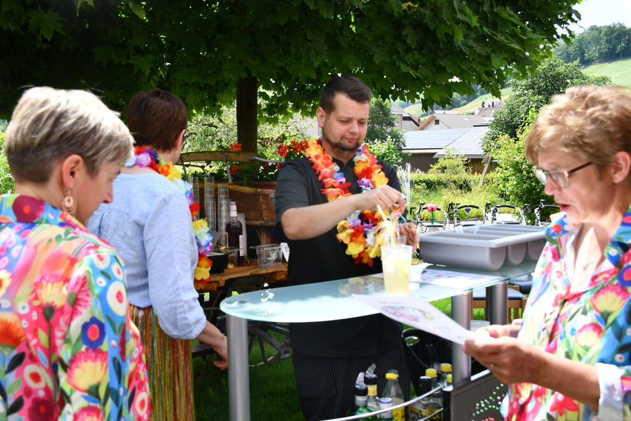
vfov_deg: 36.9
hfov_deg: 53.1
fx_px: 631
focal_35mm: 36
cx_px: 316
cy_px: 210
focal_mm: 24
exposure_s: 1/250
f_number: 7.1
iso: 200
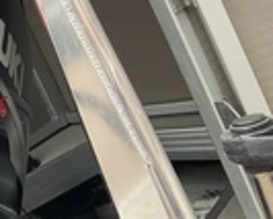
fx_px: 688
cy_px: 25
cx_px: -115
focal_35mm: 85
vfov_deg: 17.9
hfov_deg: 19.9
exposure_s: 1/1342
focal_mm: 3
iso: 25
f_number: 1.8
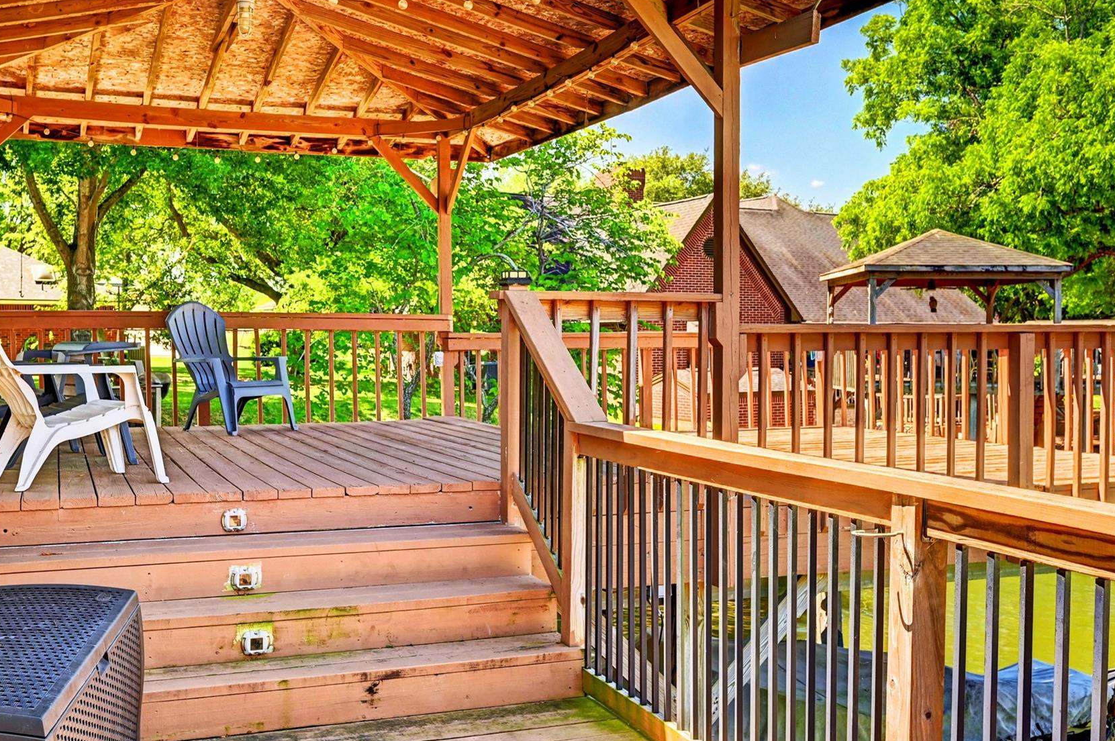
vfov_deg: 35.9
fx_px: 1145
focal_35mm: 37
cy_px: 352
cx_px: 463
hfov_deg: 51.7
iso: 400
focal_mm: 30
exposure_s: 1/125
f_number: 8
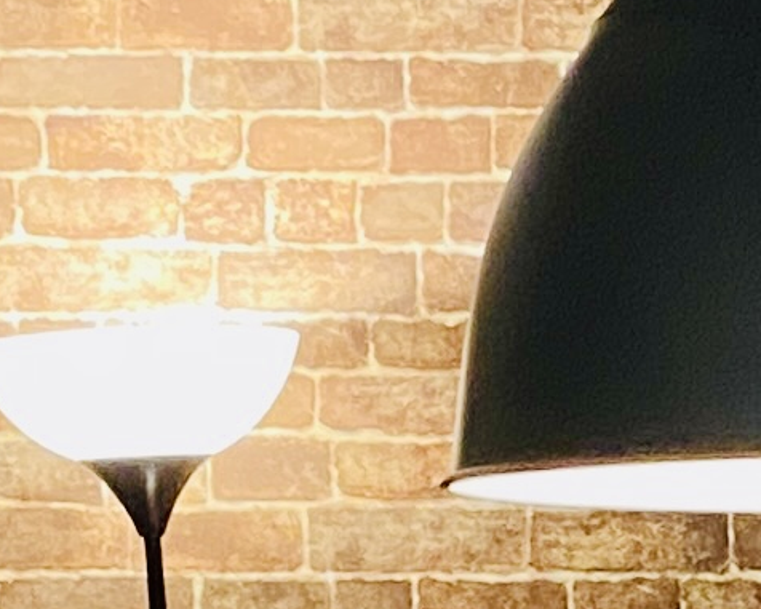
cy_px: 1138
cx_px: 1004
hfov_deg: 8.8
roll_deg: -0.6
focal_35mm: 215
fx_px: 4843
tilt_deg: -3.0
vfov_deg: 7.0
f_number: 1.8
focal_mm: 4.25
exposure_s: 1/60
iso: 320
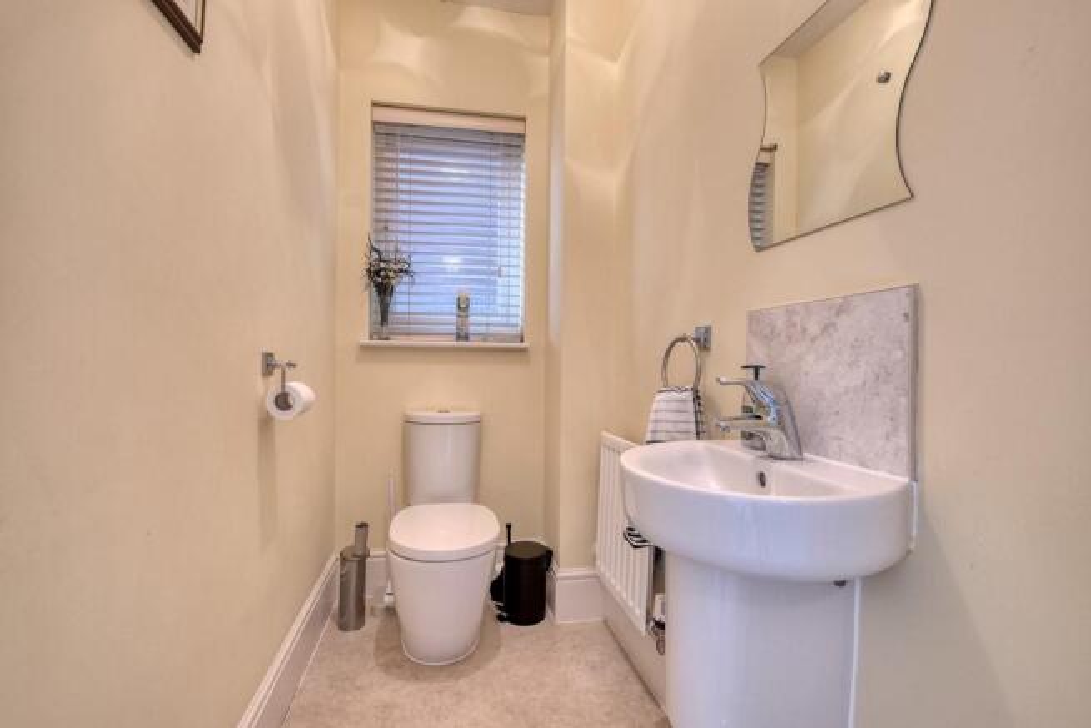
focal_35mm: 15
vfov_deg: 77.4
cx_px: 546
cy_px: 364
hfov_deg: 100.4
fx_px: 455
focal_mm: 10
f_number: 8
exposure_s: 1/20
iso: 800
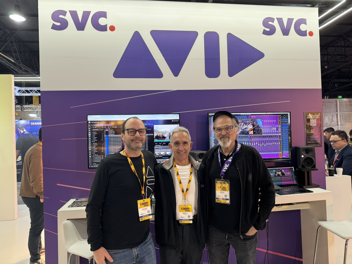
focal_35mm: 24
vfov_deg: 56.8
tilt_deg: -0.3
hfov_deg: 71.6
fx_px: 244
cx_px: 176
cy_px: 132
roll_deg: +1.3
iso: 160
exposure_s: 1/50
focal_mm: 6.76
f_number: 1.78
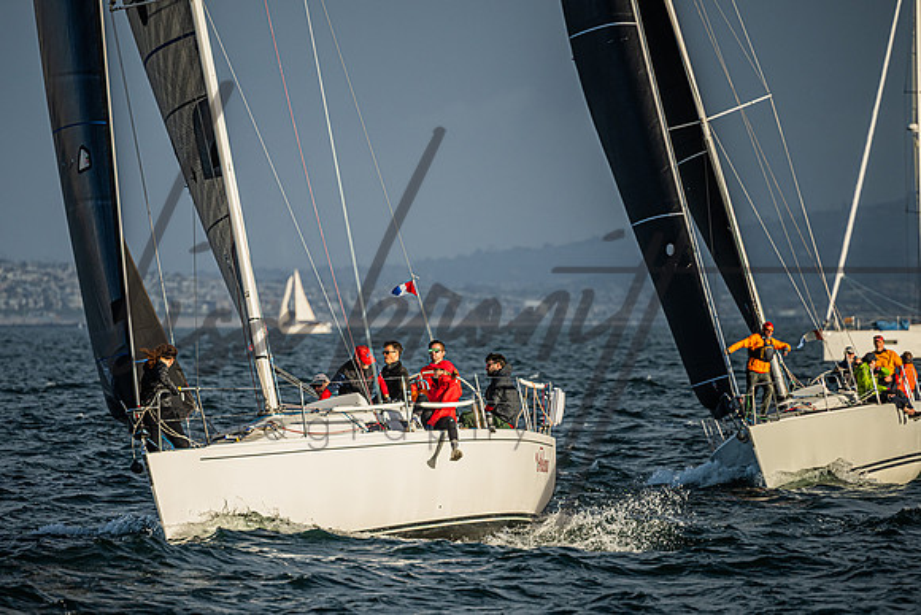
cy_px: 340
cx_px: 400
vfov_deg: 3.0
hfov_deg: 4.5
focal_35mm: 463
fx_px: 11836
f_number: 5.6
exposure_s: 1/2000
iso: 250
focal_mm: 400
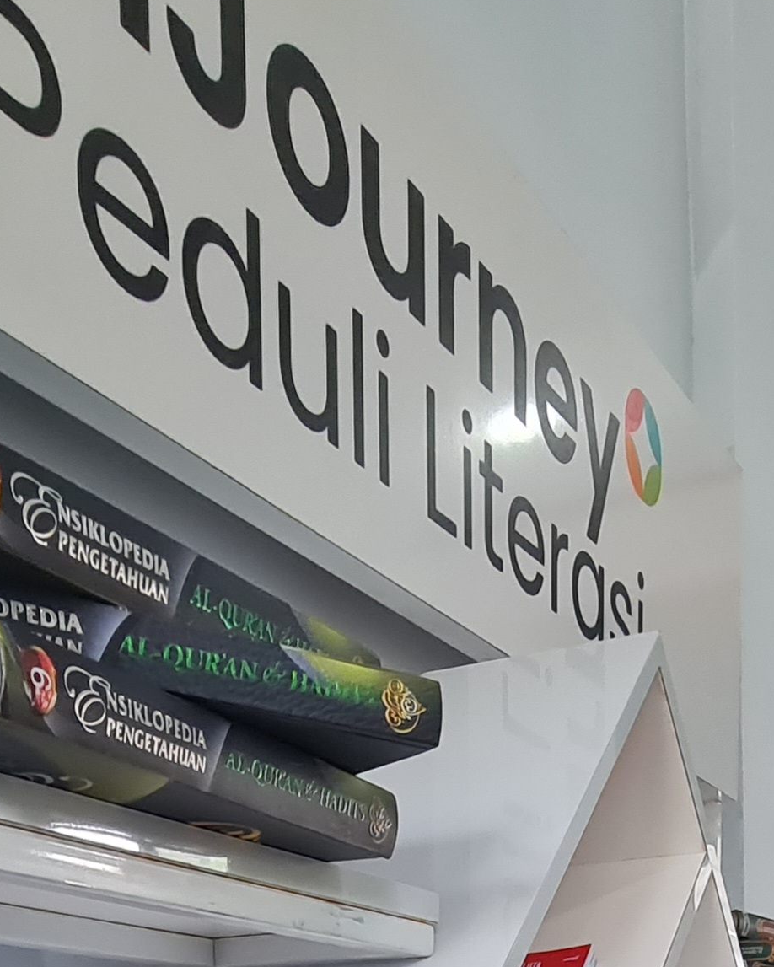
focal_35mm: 38
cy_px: 1060
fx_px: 1088
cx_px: 714
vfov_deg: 39.4
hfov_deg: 36.4
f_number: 2.2
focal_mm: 2.2
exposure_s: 1/50
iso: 125
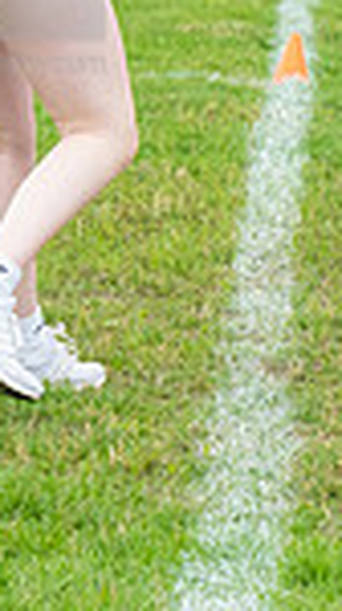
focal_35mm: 471
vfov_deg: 4.6
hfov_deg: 2.6
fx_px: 7619
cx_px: -16
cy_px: -67
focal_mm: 116
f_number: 5.6
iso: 1250
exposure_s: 1/1000
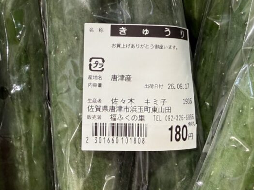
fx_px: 359
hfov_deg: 38.9
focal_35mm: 49
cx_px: 134
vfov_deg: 29.4
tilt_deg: -52.1
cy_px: 61
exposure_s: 1/60
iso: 160
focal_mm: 2.22
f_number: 2.2
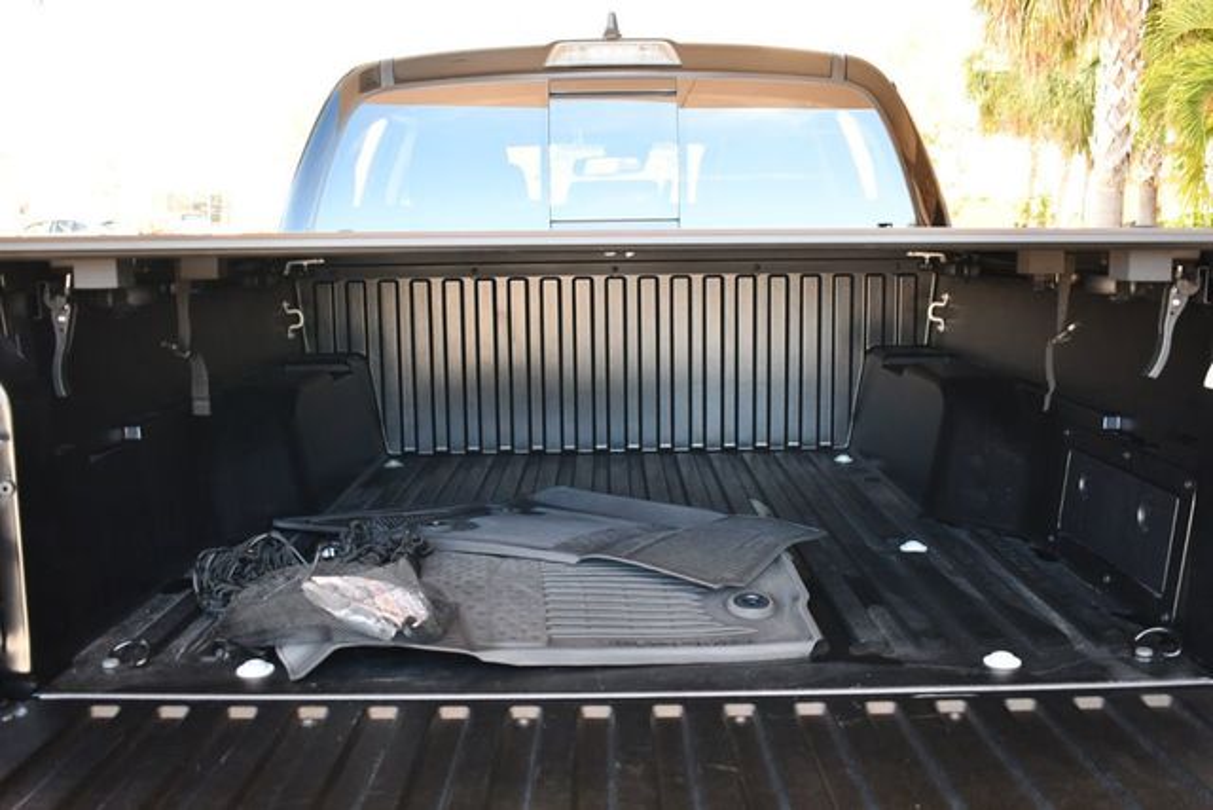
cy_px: 405
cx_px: 606
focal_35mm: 36
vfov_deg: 36.9
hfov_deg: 53.1
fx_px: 1213
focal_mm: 18
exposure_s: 1/200
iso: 800
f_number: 3.5
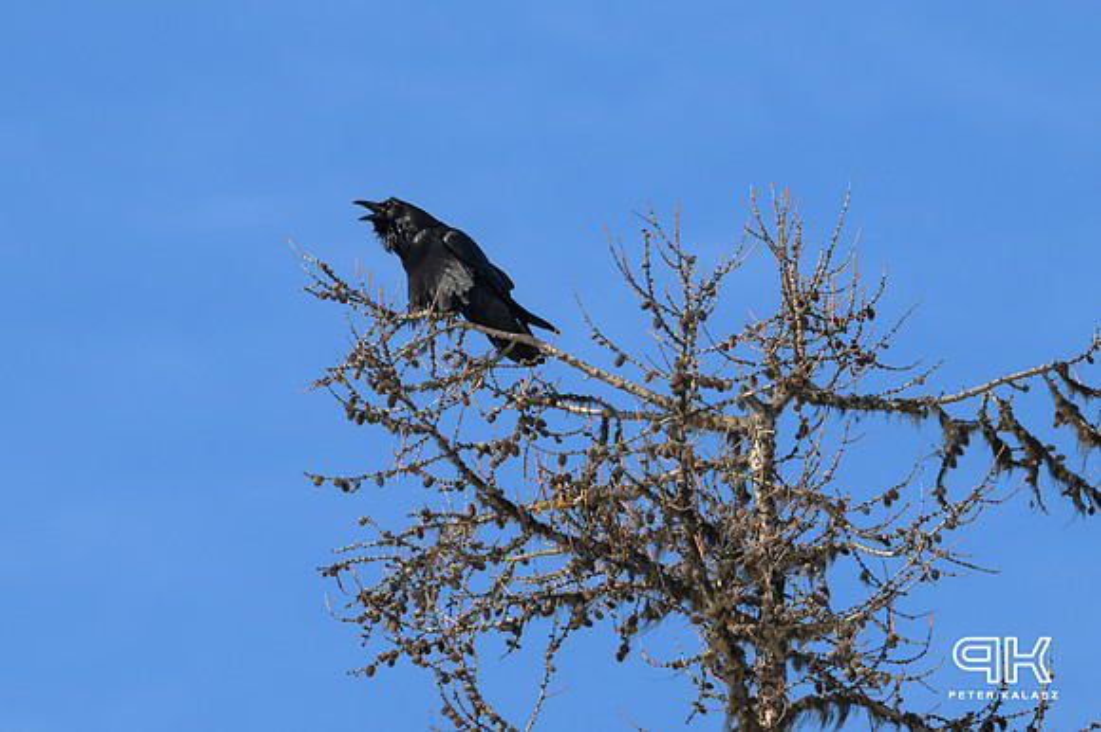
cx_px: 550
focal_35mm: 900
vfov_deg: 1.5
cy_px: 366
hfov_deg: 2.3
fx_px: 27508
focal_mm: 600
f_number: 8
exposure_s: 1/2000
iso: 1100
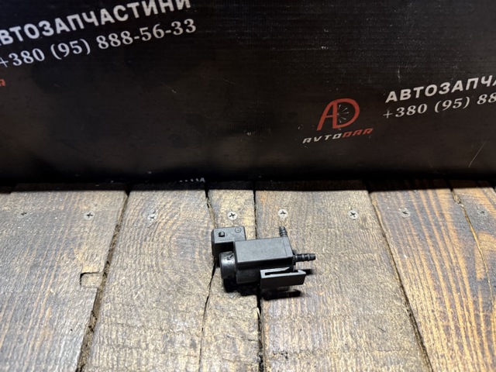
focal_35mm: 24
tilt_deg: -42.8
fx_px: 344
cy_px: 186
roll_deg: -0.4
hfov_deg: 71.6
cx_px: 248
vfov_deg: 56.8
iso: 640
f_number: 1.78
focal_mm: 6.76
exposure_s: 1/33
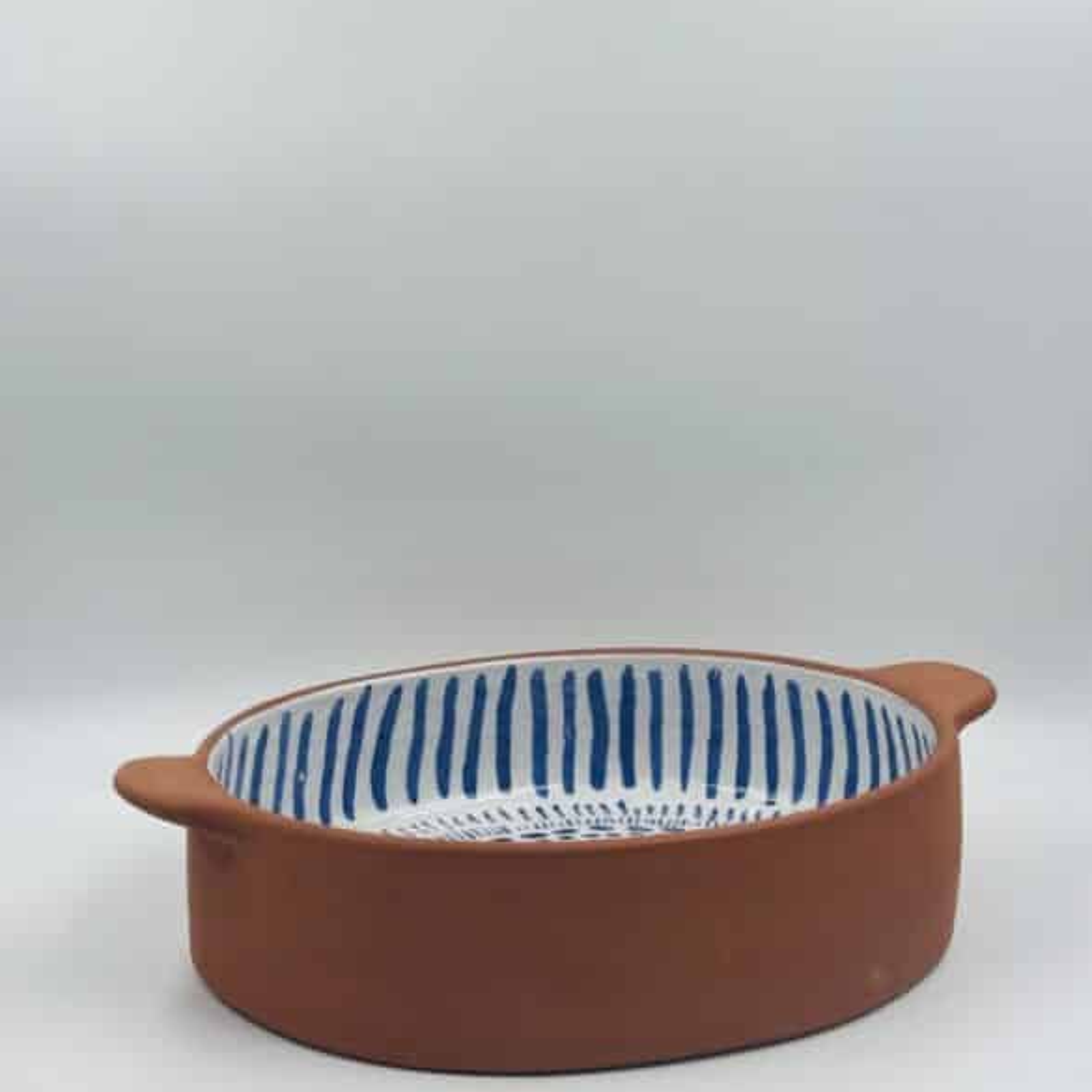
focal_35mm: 58
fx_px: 2070
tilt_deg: -17.0
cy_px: 709
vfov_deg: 29.4
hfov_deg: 29.6
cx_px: 558
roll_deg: -1.9
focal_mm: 6.86
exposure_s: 1/577
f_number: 1.78
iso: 64
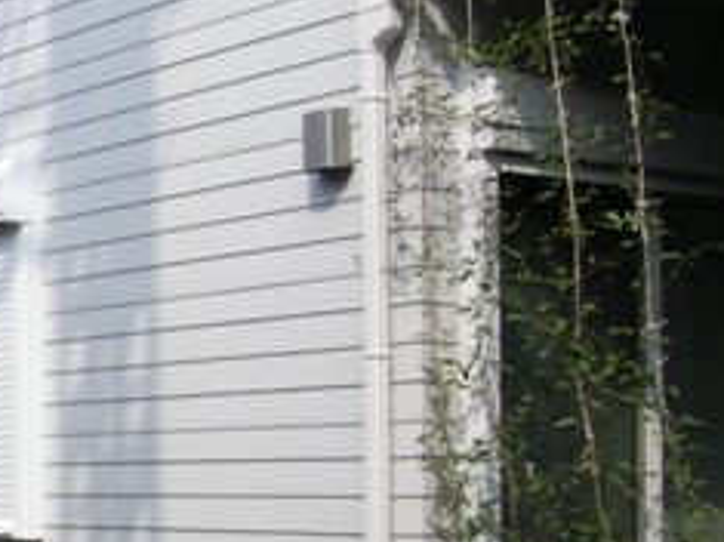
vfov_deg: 14.8
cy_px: 533
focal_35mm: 98
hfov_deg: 18.7
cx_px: -194
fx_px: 2049
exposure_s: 1/225
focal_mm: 7.5
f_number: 5.4
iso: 64
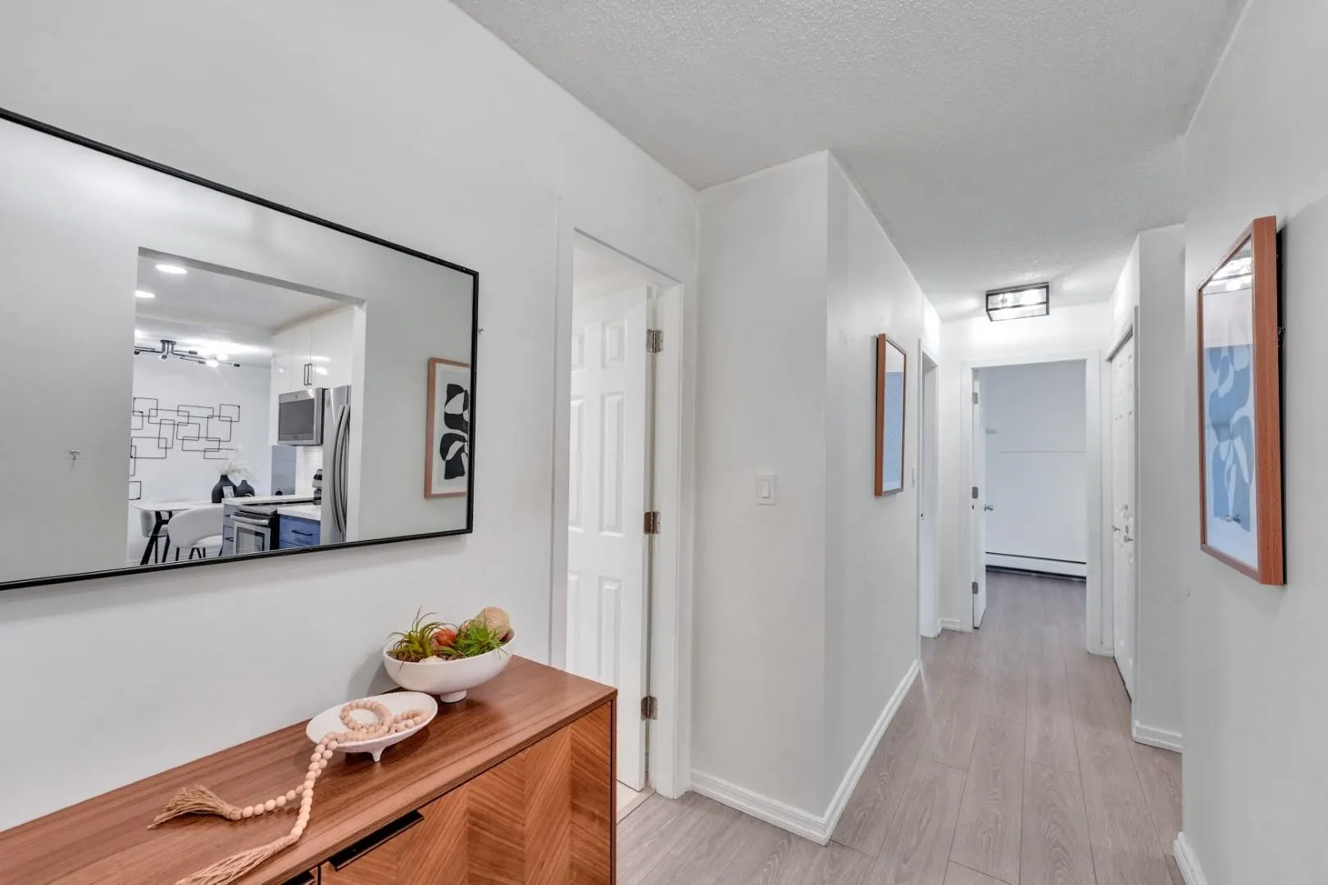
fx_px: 516
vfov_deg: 81.2
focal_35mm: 14
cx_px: 664
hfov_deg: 104.3
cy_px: 442
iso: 400
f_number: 8
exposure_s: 1/15
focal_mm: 14
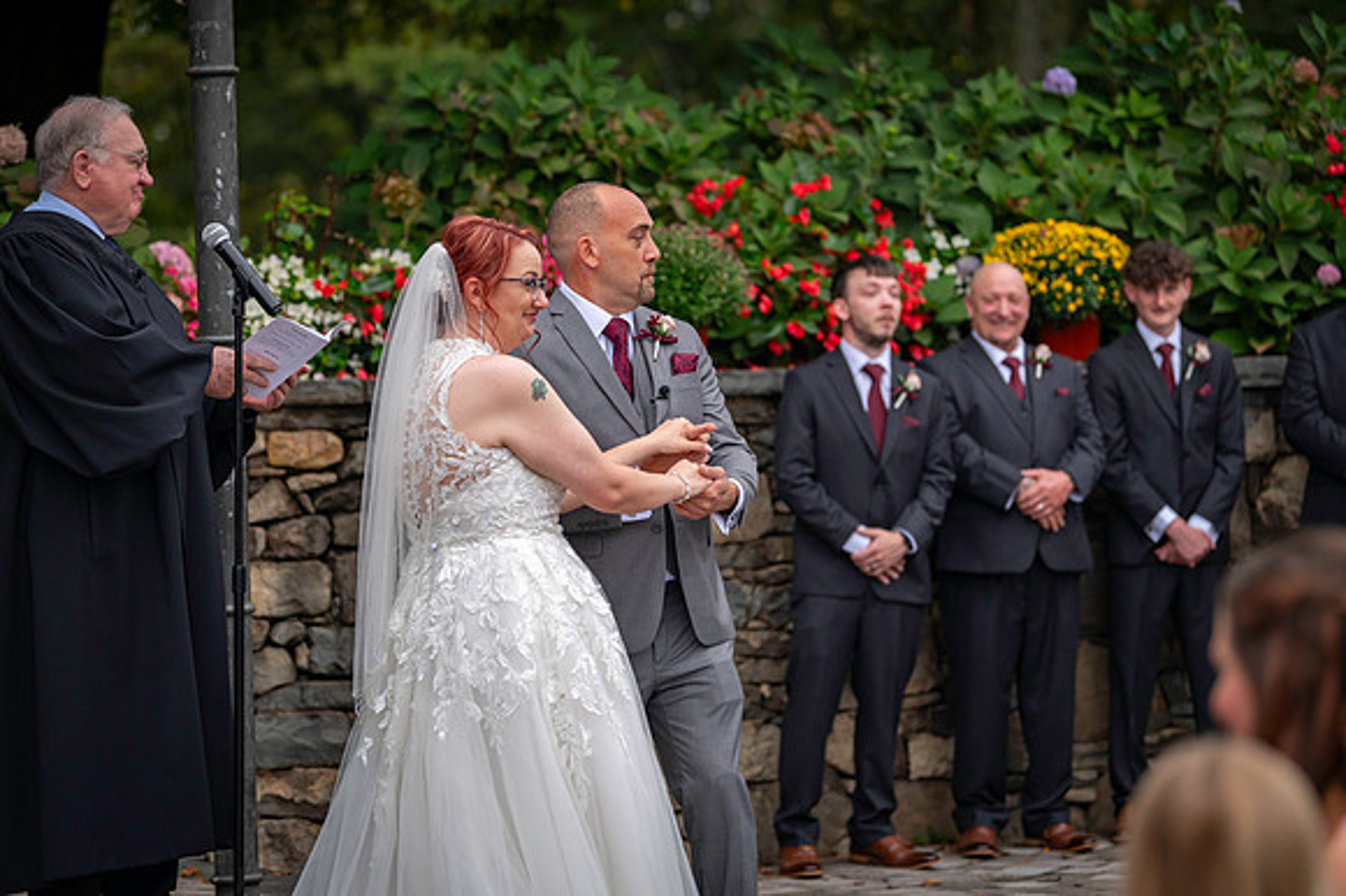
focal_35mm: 120
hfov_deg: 17.1
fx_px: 4484
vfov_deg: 11.4
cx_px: 673
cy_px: 448
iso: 640
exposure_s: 1/640
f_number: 2.8
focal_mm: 120
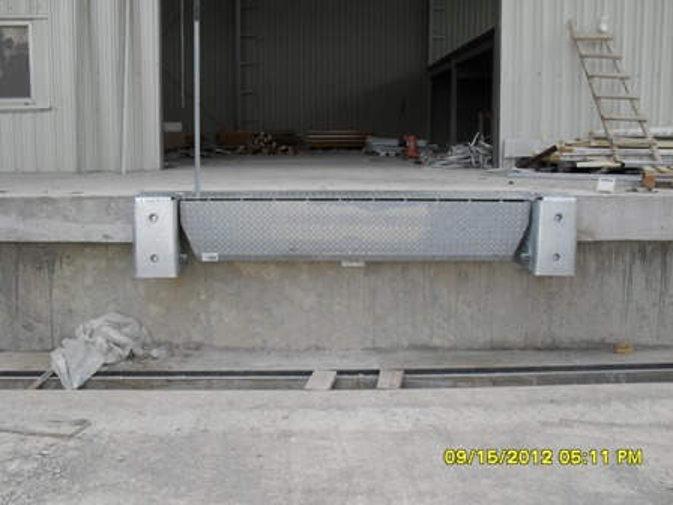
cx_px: 336
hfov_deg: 49.0
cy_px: 252
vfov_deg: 37.7
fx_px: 739
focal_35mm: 38
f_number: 2.8
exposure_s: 1/180
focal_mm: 6.3
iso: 80
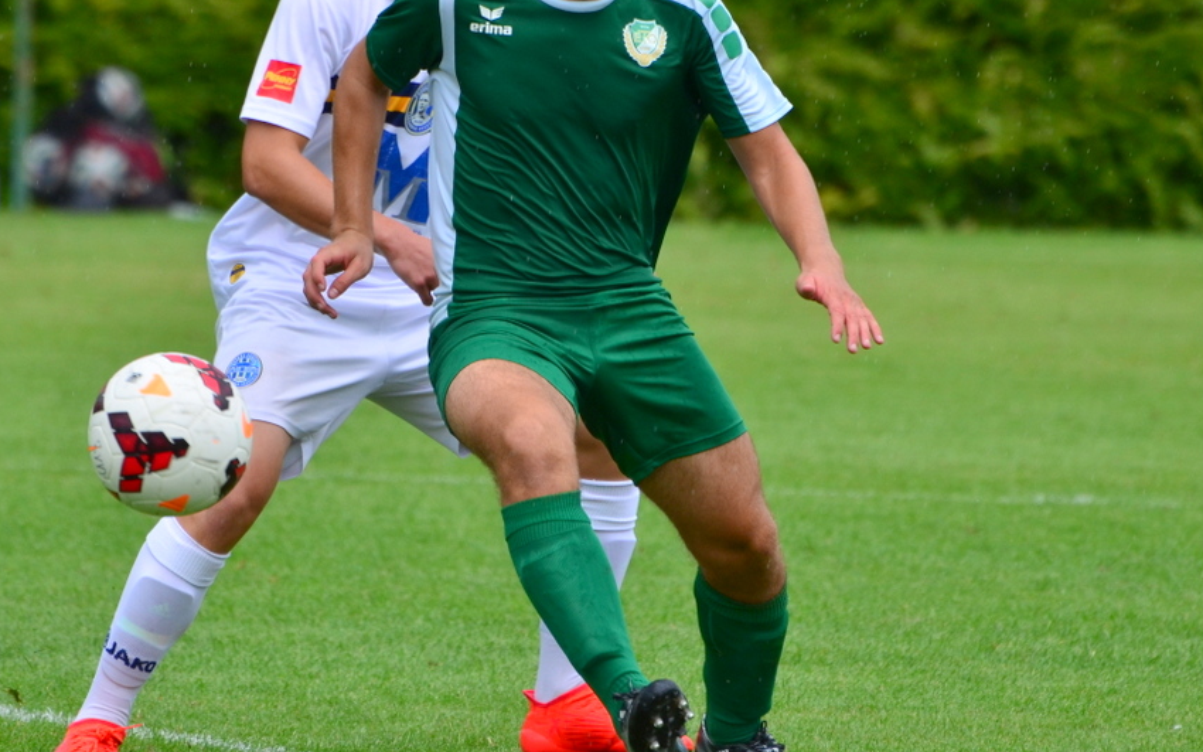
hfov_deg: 3.3
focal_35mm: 646
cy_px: 352
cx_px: 565
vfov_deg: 2.0
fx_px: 21177
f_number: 6.3
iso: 400
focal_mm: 300
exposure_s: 1/1000
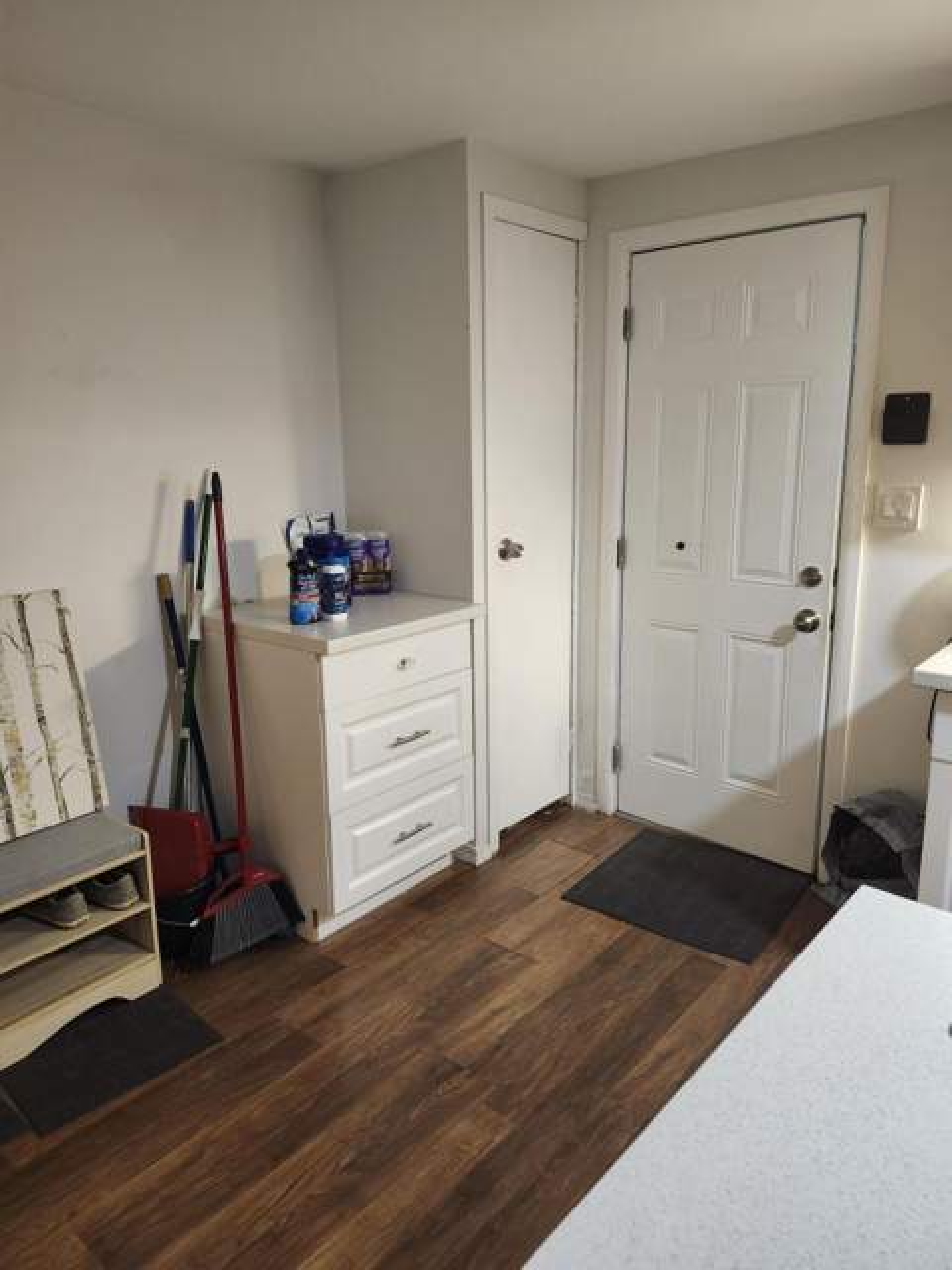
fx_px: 843
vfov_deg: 73.9
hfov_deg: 58.9
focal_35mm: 23
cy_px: 635
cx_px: 476
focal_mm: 5.54
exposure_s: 1/60
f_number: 1.8
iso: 640
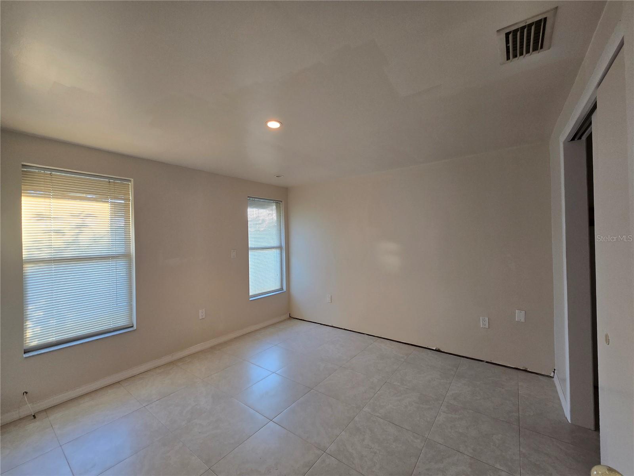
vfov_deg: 89.9
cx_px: 317
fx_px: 238
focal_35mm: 13
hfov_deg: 106.2
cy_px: 238
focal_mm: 2.2
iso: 100
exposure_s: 1/60
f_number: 2.2
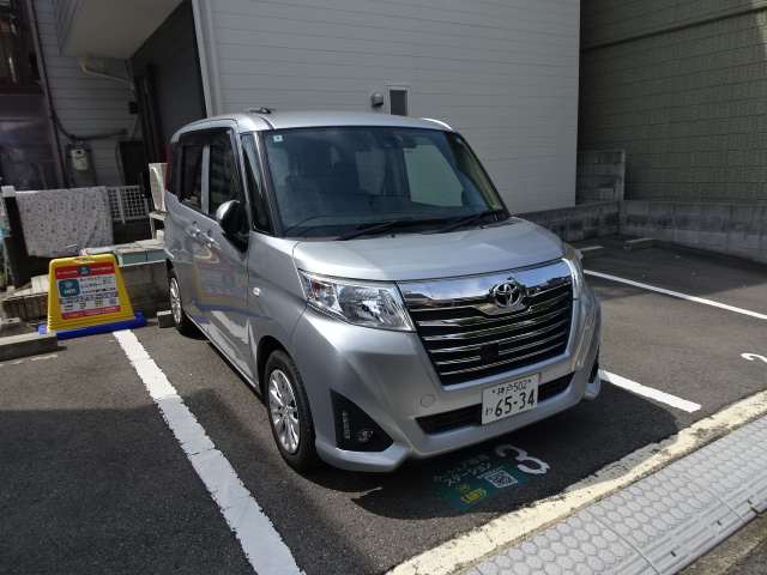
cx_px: 384
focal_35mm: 24
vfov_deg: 56.8
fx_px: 532
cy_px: 288
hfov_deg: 71.6
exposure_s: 1/800
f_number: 3.5
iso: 80
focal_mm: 4.1
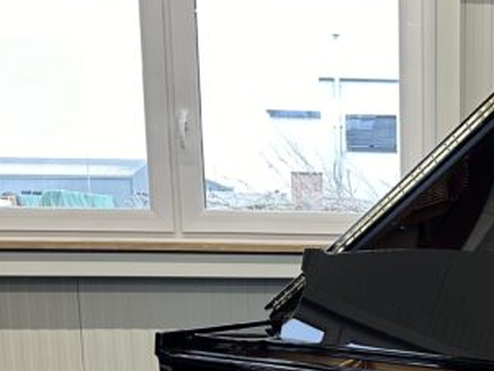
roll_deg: -0.1
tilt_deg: -10.0
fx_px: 871
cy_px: 373
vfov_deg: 23.1
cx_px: 460
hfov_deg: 30.1
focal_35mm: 61
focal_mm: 6.86
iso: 160
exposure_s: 1/121
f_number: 1.78
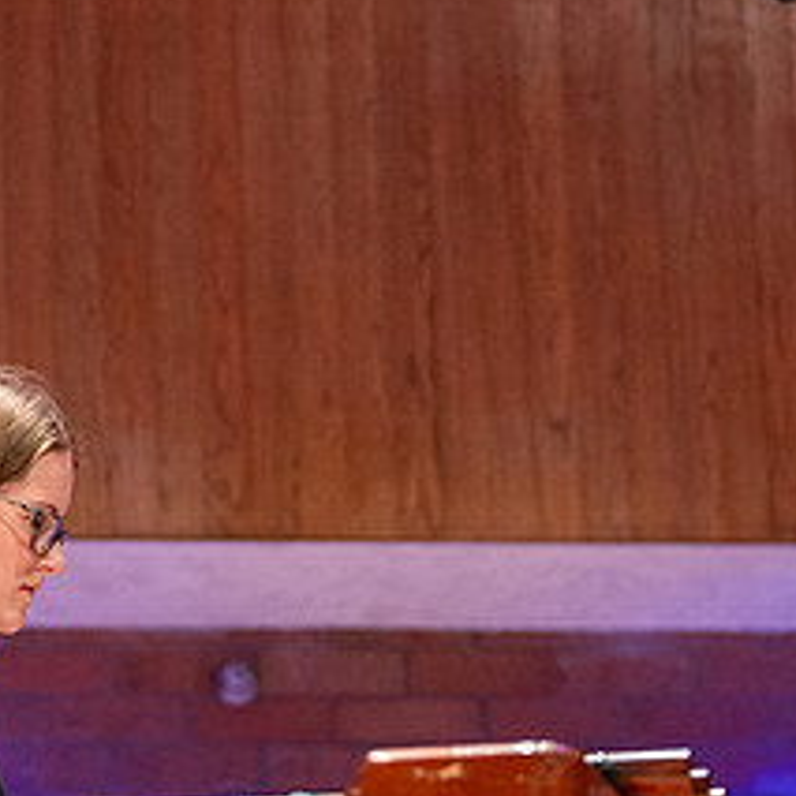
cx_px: 209
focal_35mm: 201
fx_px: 5229
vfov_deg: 8.7
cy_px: 551
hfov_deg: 8.7
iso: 2000
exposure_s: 1/320
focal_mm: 57
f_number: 2.8
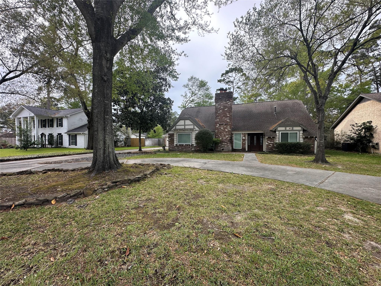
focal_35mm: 14
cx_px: 190
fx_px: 154
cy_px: 143
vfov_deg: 85.7
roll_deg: -0.9
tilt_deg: -1.5
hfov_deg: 102.1
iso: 40
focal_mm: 2.22
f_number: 2.2
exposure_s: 1/352
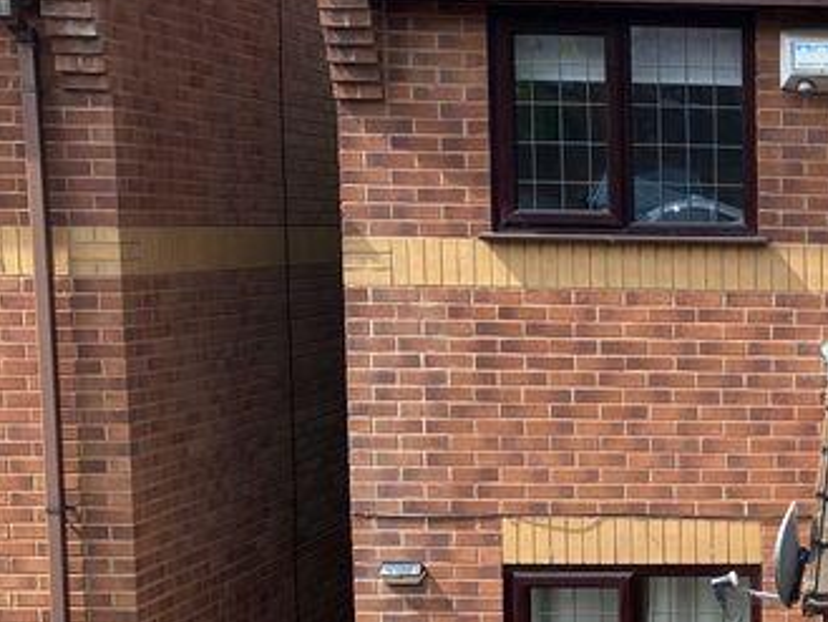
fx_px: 1938
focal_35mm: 81
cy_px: 461
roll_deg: -1.9
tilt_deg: -7.3
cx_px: 1042
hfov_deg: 22.0
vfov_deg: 18.1
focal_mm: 4.25
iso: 32
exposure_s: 1/973
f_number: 1.8
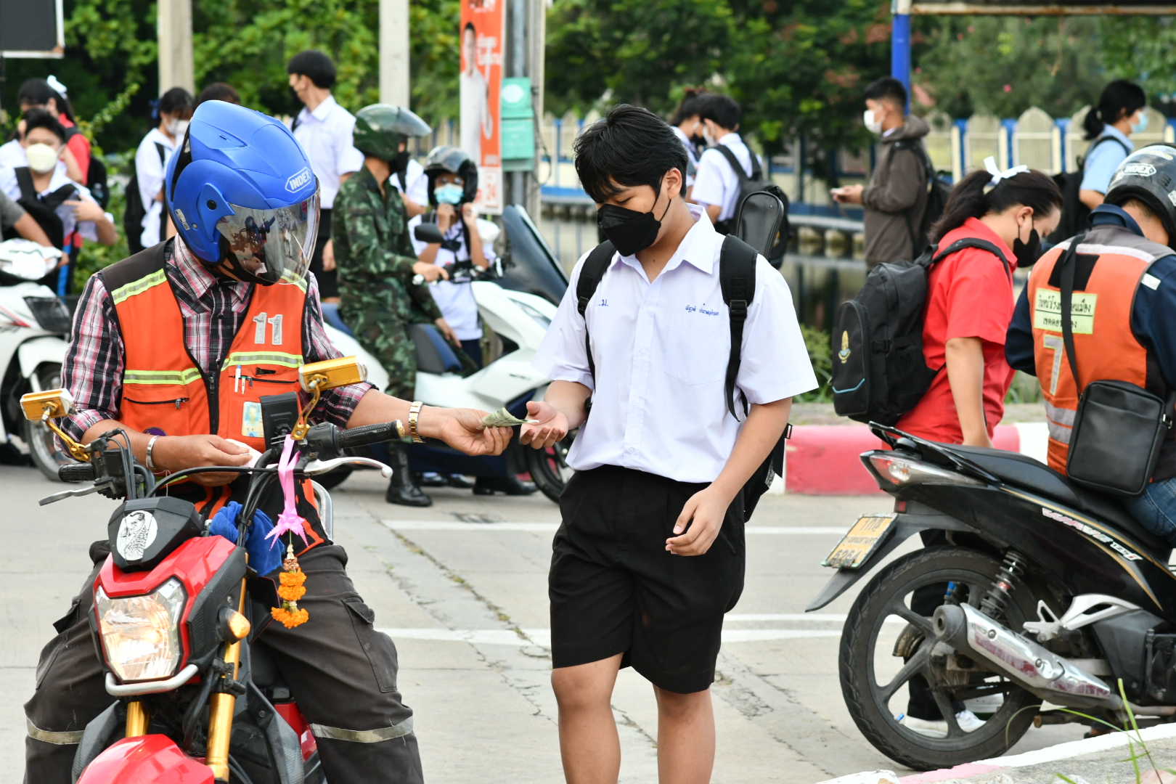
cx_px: 588
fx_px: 4165
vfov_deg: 10.8
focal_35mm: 128
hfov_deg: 16.1
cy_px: 392
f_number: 5
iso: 800
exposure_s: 1/250
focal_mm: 85
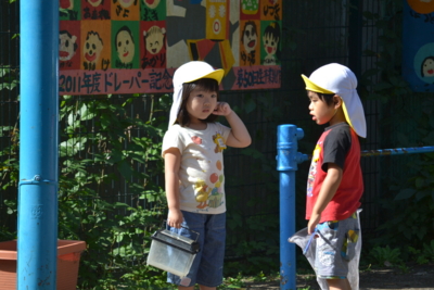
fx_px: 3618
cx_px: 217
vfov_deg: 4.6
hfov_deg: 6.9
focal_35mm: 300
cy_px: 145
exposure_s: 1/500
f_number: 5.6
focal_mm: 200
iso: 250
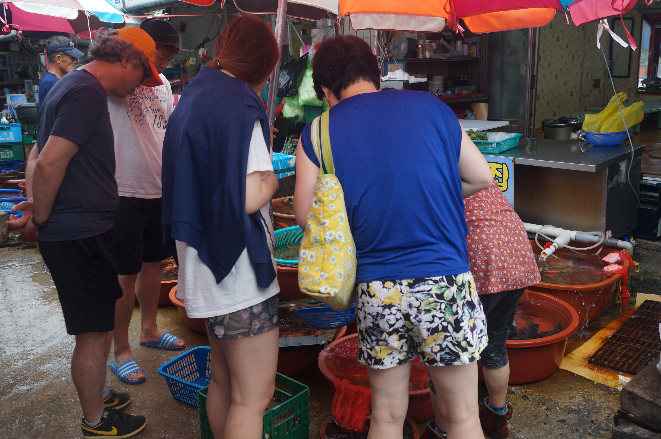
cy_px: 220
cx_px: 330
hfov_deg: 57.3
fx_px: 605
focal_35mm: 33
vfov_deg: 39.9
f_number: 4.5
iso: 100
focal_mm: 22
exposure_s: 1/80
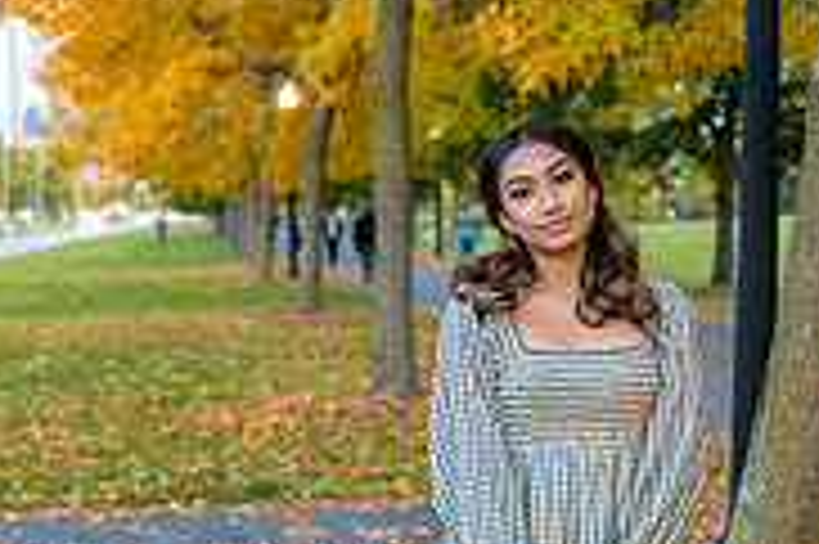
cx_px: 612
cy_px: 400
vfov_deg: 13.8
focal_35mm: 99
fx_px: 2250
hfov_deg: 20.5
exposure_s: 1/160
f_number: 2.8
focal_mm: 31
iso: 1250
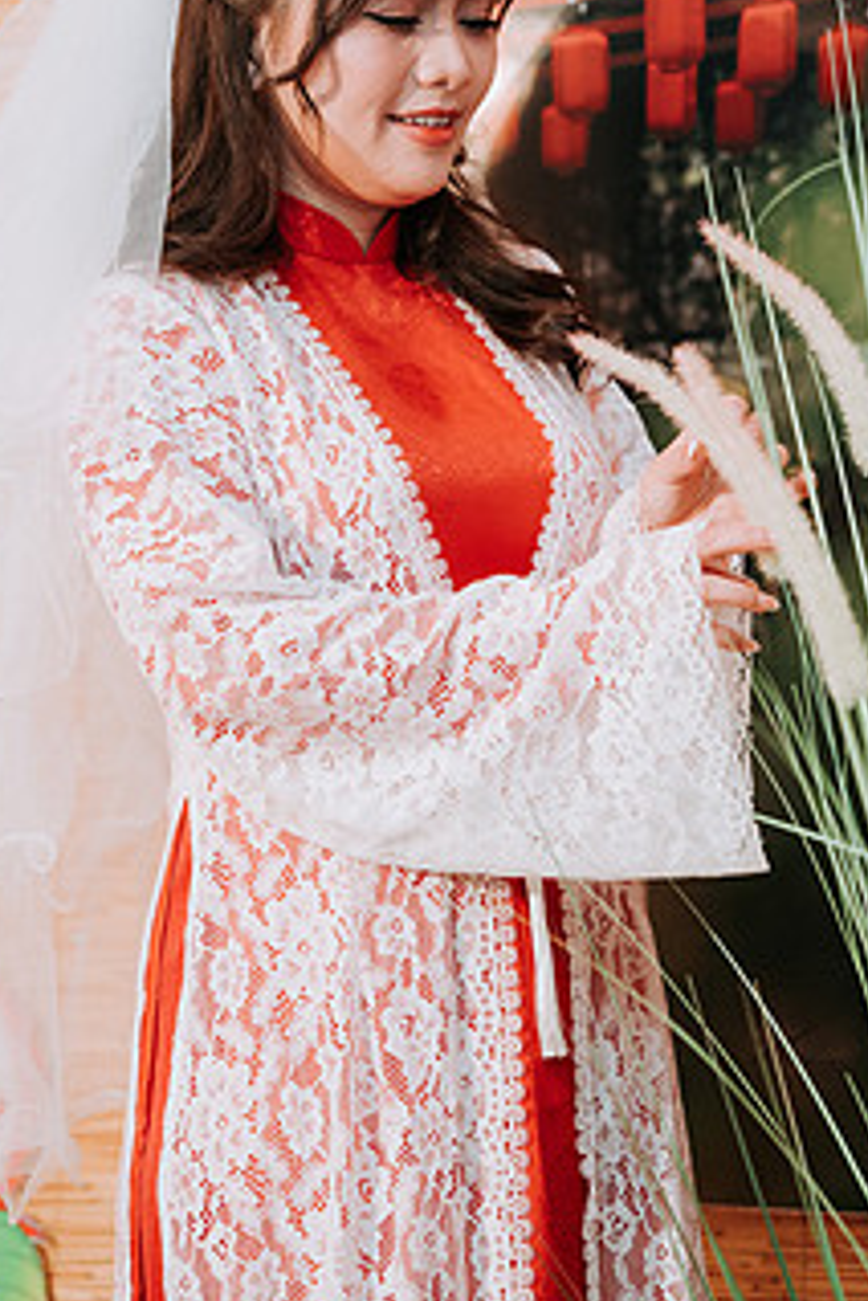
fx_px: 4335
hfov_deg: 11.4
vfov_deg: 17.0
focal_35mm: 120
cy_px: 465
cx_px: 420
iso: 1600
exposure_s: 1/160
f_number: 2.8
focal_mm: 85
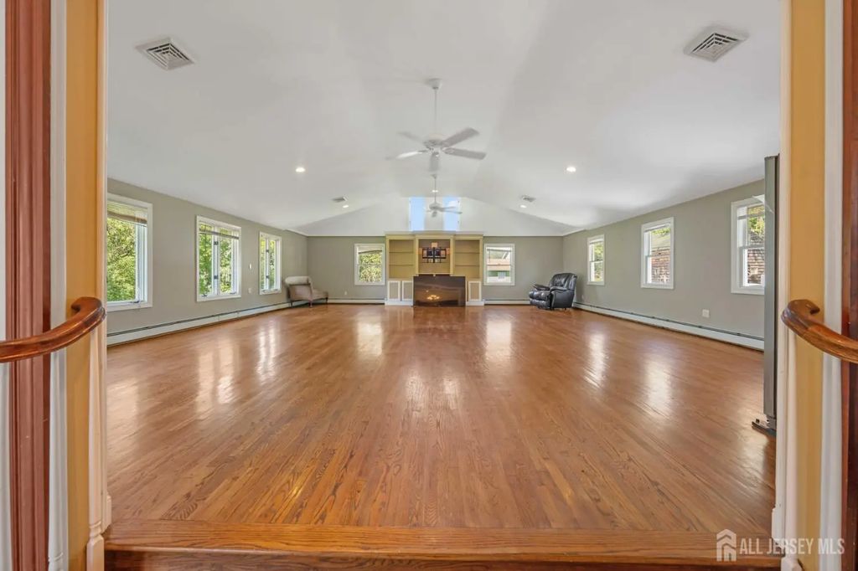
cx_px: 429
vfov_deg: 90.0
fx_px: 286
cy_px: 286
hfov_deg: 112.6
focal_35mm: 12
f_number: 7.1
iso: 320
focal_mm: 12
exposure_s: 1/80
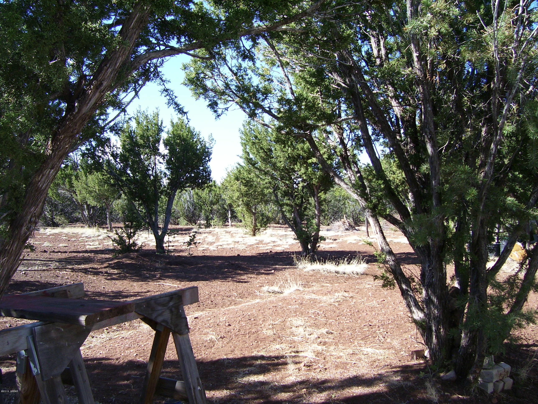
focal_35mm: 34
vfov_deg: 41.8
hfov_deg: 54.0
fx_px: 528
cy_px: 202
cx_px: 269
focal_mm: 5.6
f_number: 2.7
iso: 80
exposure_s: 1/500
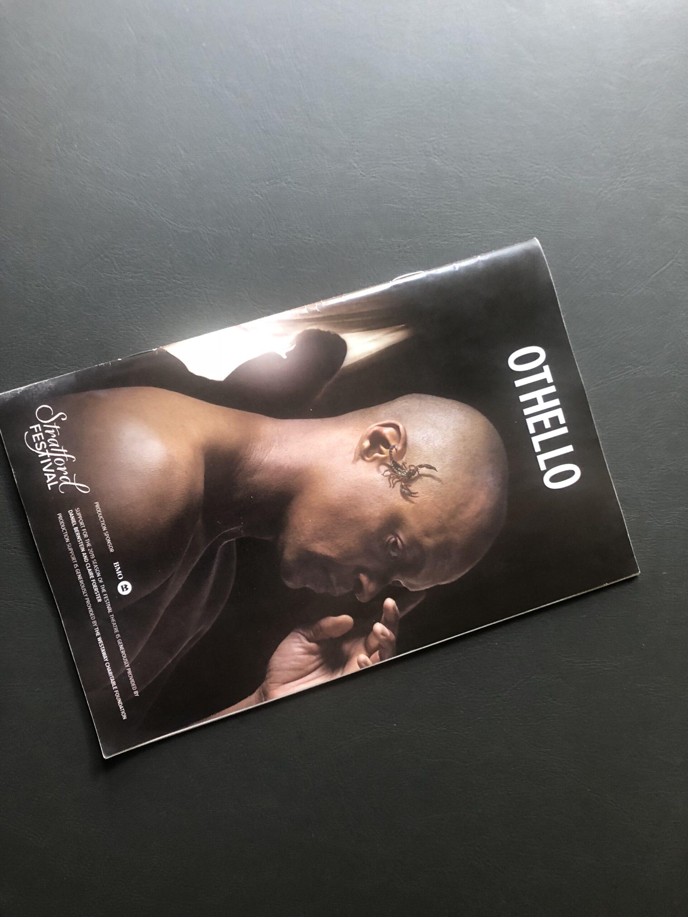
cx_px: 344
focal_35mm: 28
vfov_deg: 63.4
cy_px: 458
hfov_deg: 49.7
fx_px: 742
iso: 50
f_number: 1.8
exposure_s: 1/15
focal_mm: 3.99
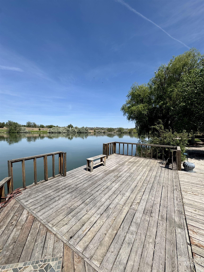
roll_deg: -0.1
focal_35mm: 14
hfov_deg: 85.7
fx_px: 110
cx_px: 102
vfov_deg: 102.1
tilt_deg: -2.5
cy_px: 136
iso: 50
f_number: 2.2
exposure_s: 1/2146
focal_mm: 2.22
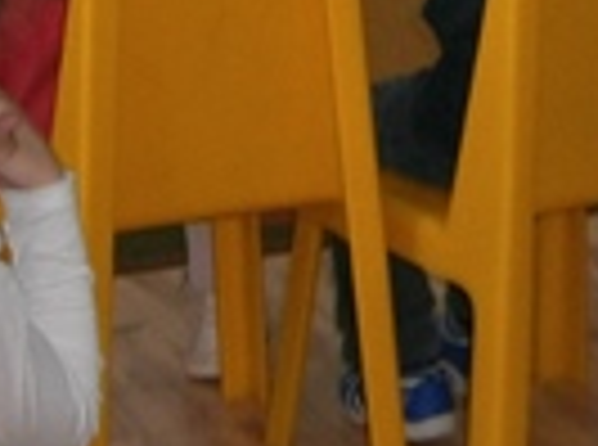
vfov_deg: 6.3
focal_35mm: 227
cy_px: -451
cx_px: 594
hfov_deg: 8.7
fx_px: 3911
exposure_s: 1/40
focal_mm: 8.3
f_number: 3.4
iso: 160
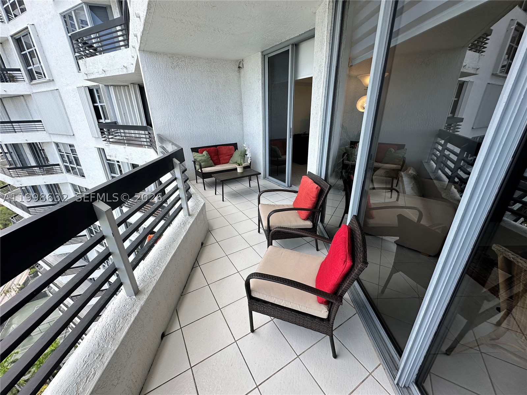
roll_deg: +1.2
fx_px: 213
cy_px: 198
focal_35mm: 14
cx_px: 264
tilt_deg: -22.6
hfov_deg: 102.1
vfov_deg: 85.7
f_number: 2.2
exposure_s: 1/385
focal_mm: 2.22
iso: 40
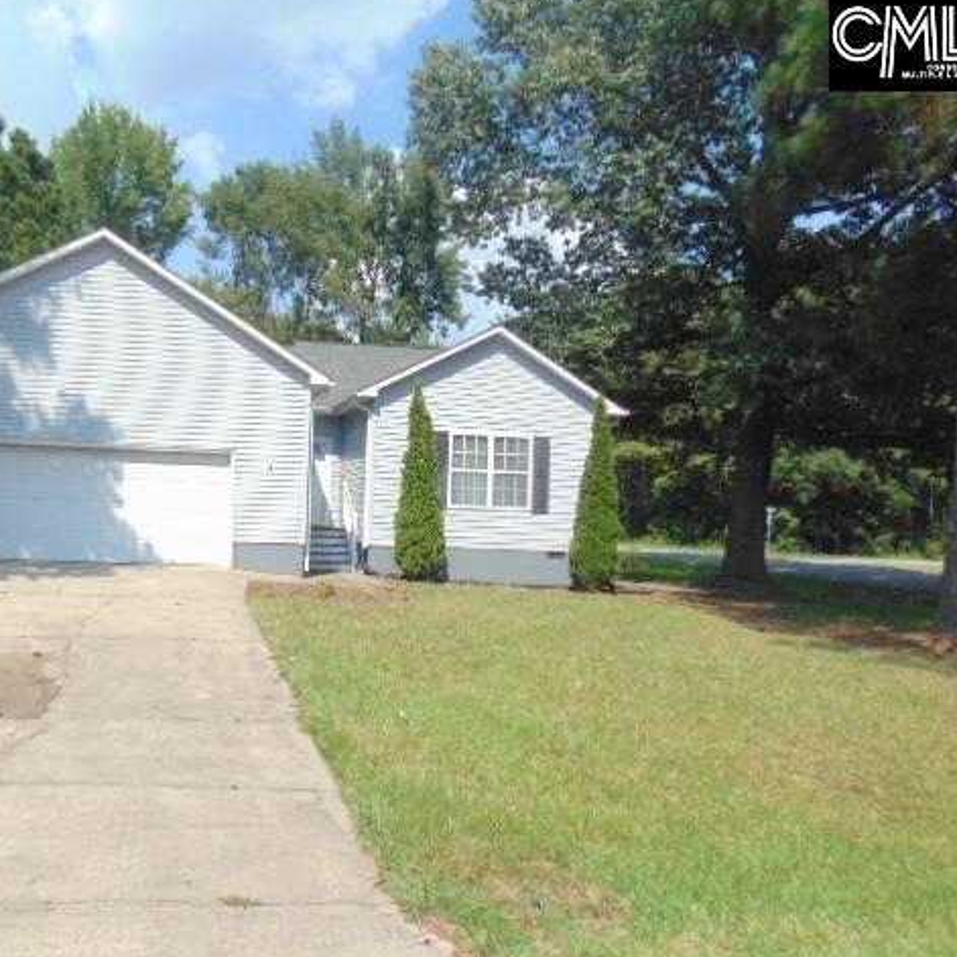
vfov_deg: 54.0
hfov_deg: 53.6
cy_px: 475
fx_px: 938
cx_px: 374
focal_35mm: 30
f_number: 7.7
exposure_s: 1/800
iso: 400
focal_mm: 4.5
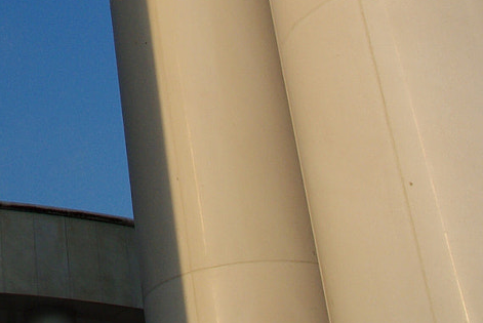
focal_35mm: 102
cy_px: -196
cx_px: -116
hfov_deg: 18.8
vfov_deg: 12.6
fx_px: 1370
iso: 200
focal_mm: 20
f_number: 7.1
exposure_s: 1/160
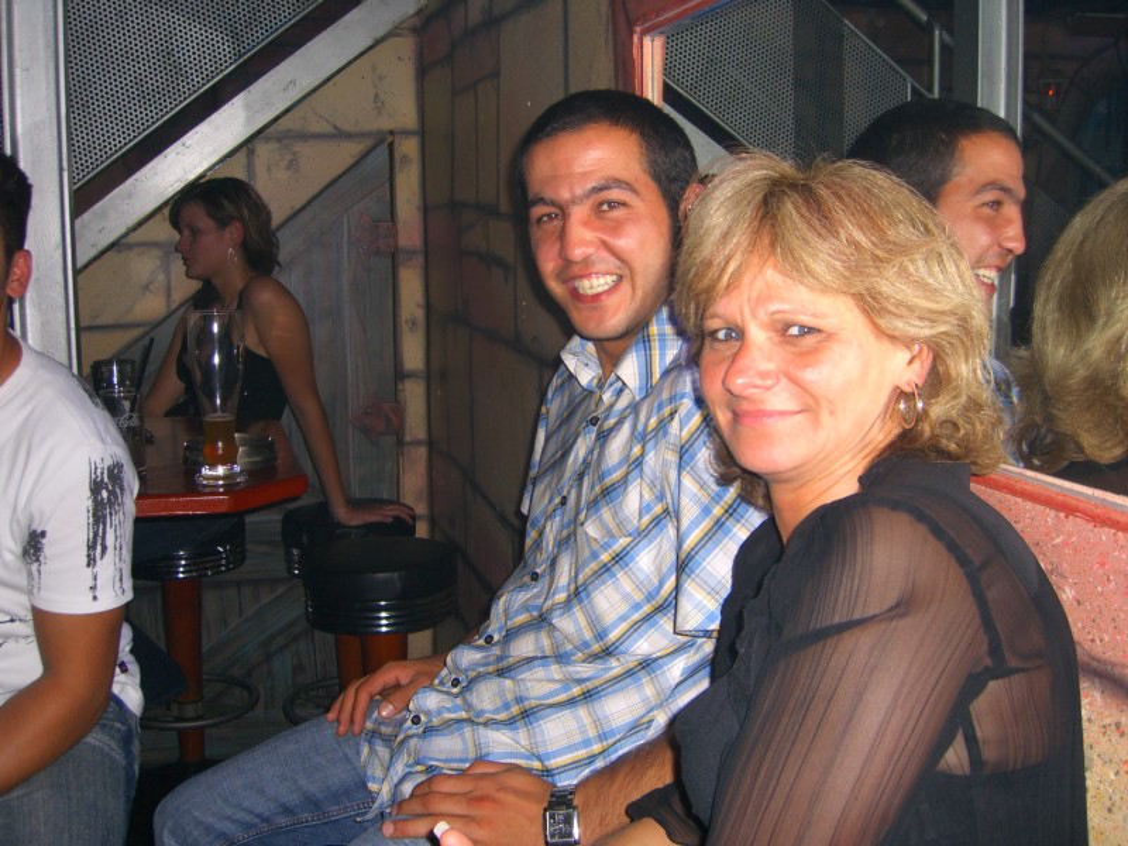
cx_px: 564
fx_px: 1238
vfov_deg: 37.7
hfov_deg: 49.0
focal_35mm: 38
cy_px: 423
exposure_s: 1/60
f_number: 2.8
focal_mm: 7.9
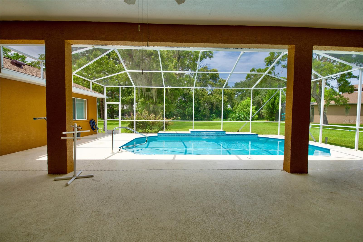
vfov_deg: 81.2
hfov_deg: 104.3
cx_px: 182
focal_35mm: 14
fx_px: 141
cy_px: 121
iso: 100
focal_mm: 14
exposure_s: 1/1000
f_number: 2.8
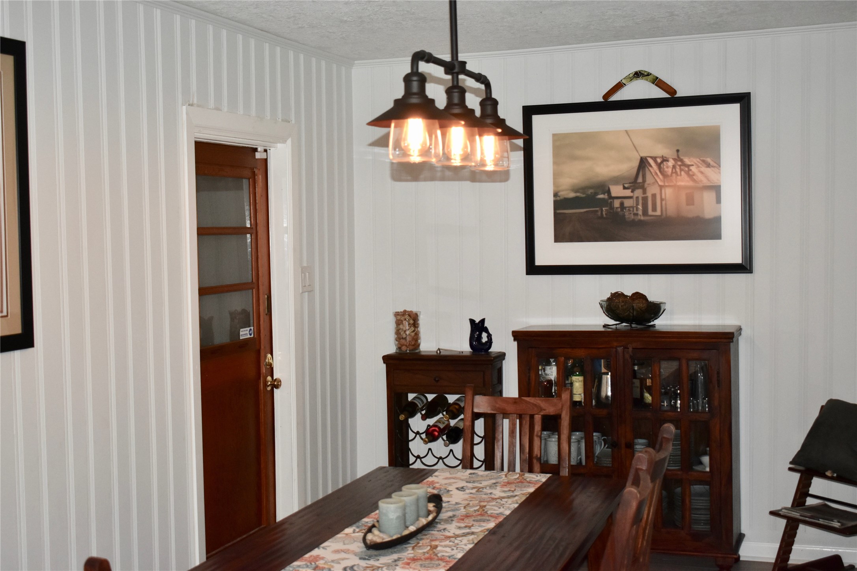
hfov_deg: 42.3
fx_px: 1107
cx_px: 428
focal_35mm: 46
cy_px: 286
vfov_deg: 28.9
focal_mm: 31
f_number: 4.2
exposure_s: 1/200
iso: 1100
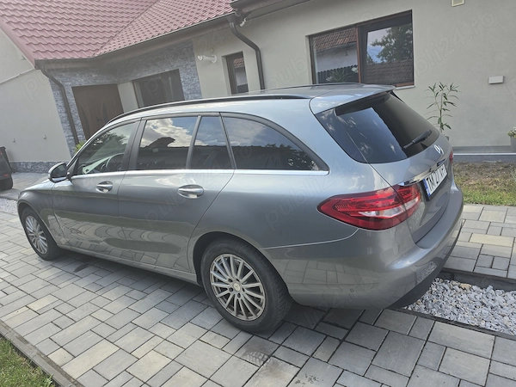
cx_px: 258
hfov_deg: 73.9
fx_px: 343
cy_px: 194
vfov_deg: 58.9
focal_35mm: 23
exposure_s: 1/1623
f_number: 1.4
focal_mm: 6.5
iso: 64
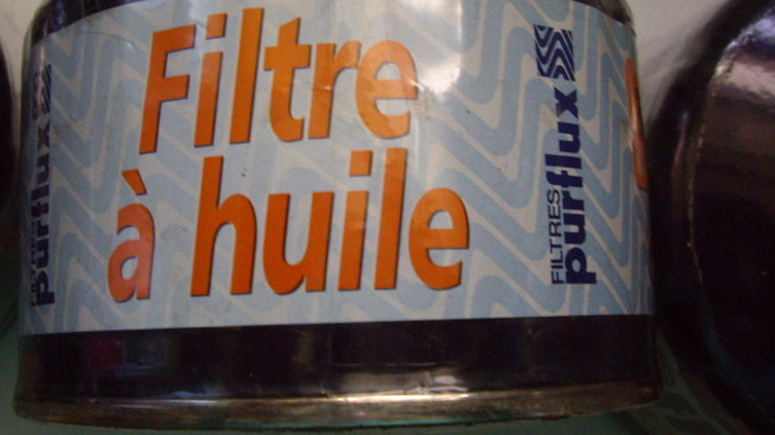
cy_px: 174
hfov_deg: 37.6
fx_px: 1130
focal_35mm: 55
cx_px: 290
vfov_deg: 21.8
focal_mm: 6.2
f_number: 2.7
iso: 200
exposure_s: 1/6
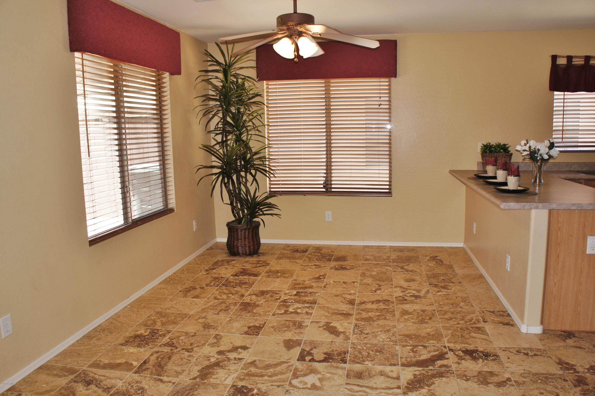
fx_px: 446
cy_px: 198
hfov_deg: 67.4
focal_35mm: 27
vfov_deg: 47.9
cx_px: 298
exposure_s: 1/60
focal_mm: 18
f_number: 4.5
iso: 200
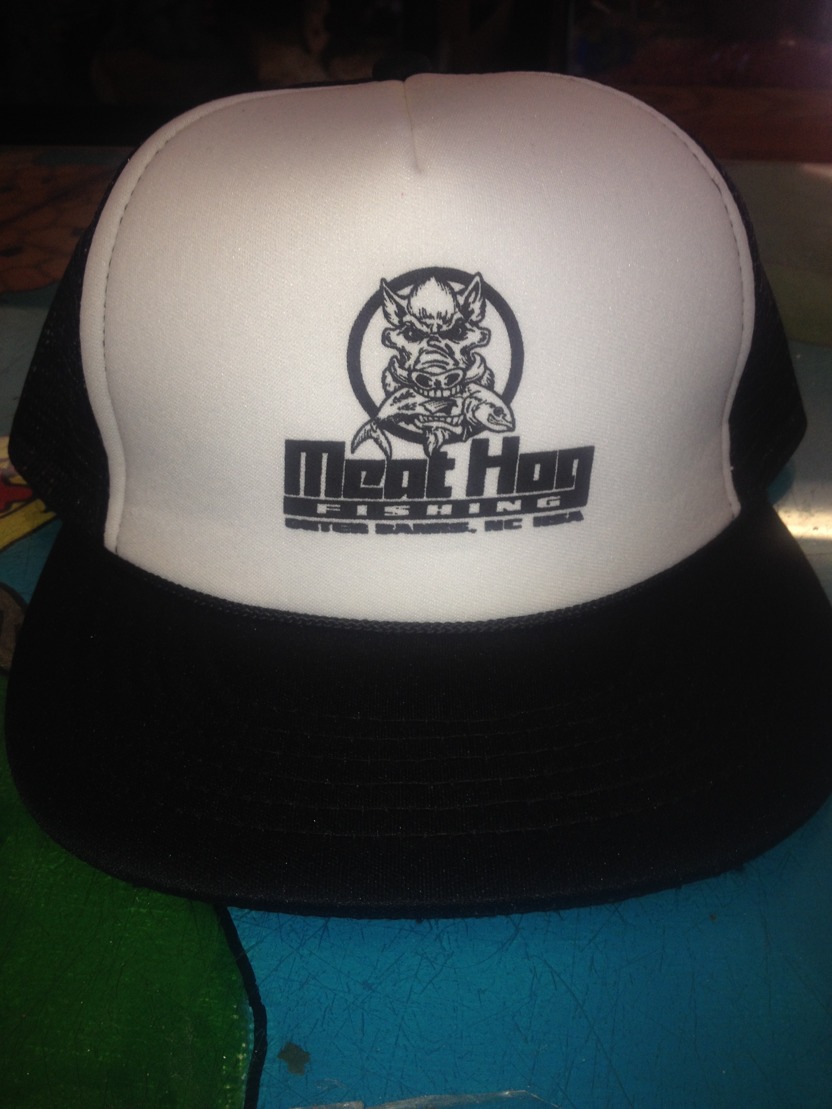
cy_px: 554
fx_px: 1122
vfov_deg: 52.6
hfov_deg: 40.7
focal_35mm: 35
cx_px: 416
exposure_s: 1/79
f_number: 2.4
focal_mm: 4.28
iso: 50
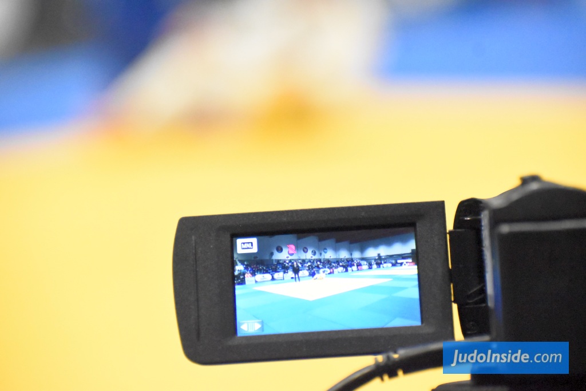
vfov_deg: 6.5
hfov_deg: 9.8
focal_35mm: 210
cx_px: 293
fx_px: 3419
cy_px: 196
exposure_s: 1/500
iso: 12800
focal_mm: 140
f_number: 7.1
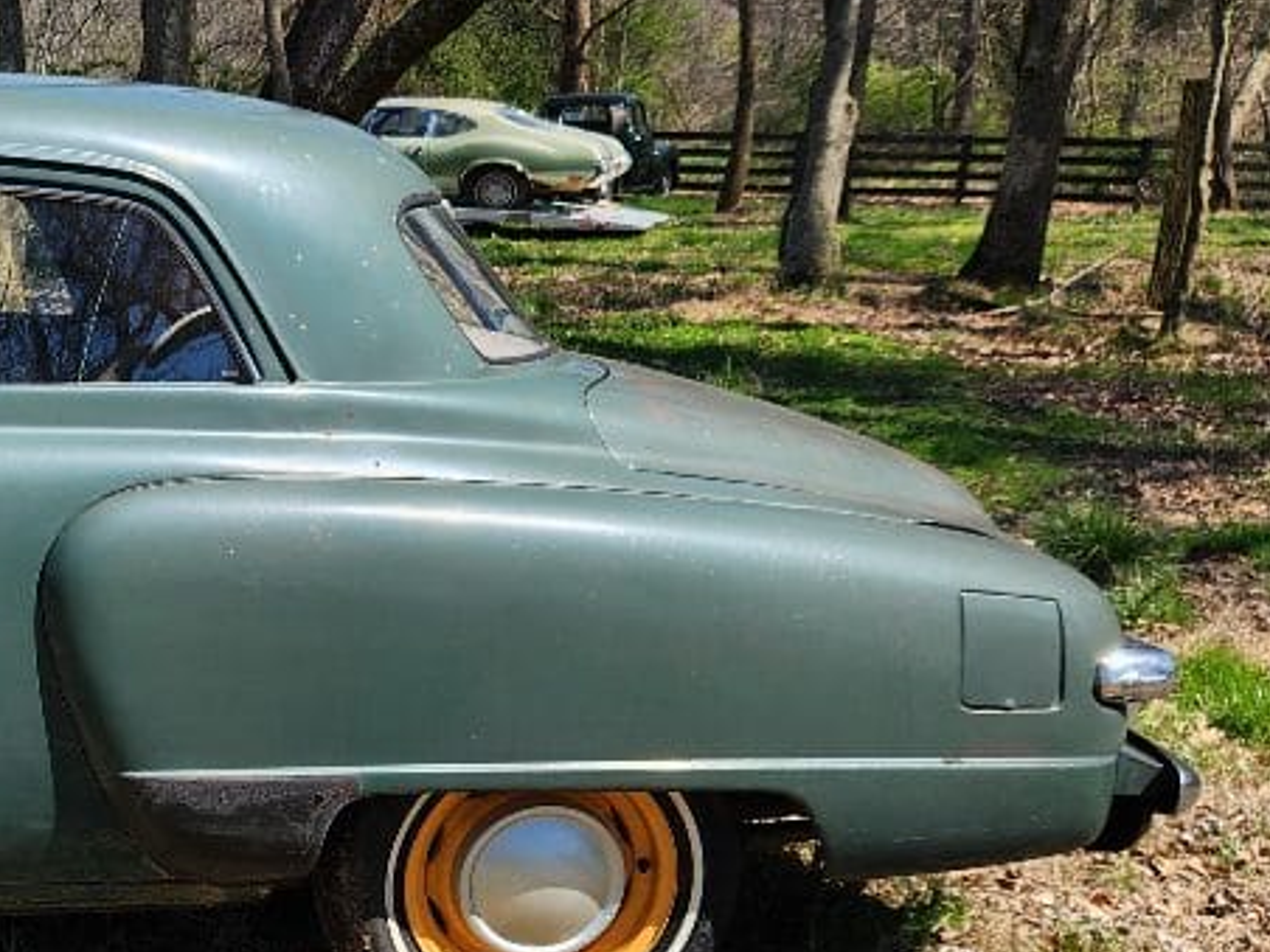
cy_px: 654
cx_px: -298
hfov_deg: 27.4
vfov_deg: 23.9
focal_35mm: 61
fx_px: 2238
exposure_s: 1/861
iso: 20
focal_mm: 5.4
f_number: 1.8
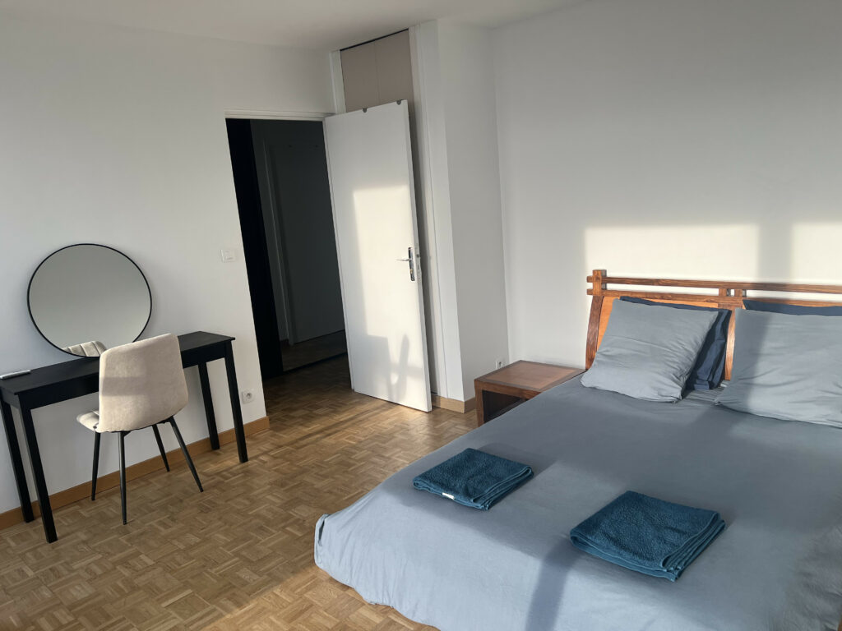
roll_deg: +5.4
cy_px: 316
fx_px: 632
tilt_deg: -11.9
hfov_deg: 67.3
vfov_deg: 53.1
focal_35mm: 26
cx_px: 421
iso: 50
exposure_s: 1/567
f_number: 1.5
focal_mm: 5.7
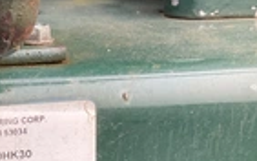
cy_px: 90
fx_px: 609
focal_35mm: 87
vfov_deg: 15.0
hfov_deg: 21.6
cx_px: -73
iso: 20
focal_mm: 3
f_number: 1.8
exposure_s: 1/138
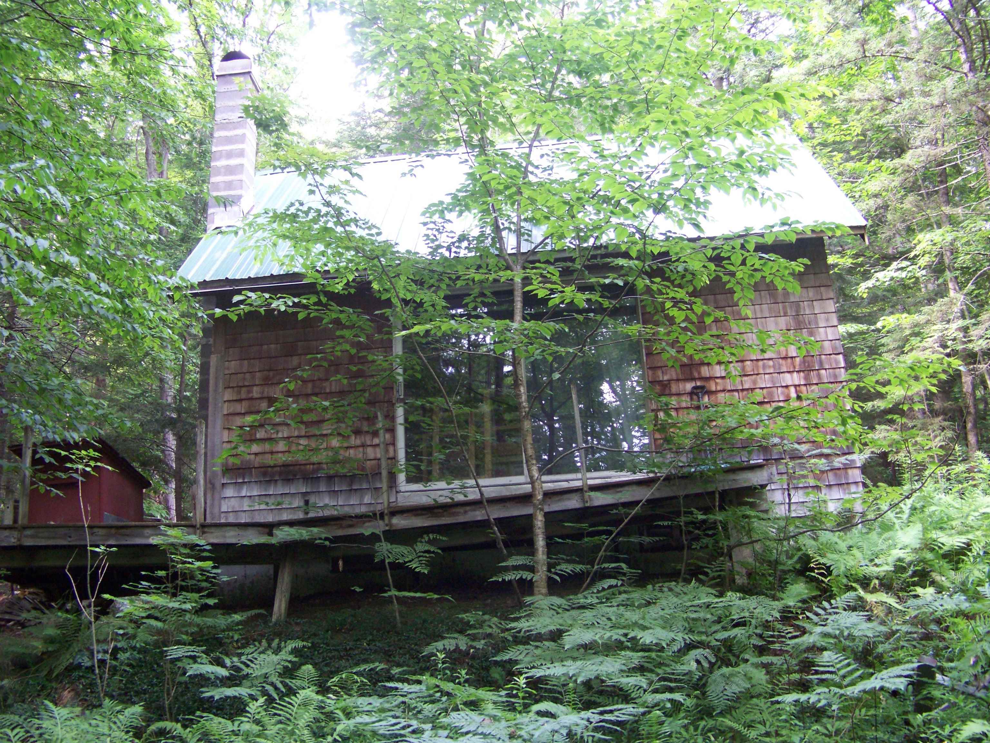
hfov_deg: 51.4
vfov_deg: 39.7
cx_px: 495
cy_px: 372
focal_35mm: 36
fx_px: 1030
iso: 160
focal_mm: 5.85
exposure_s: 1/30
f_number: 2.8
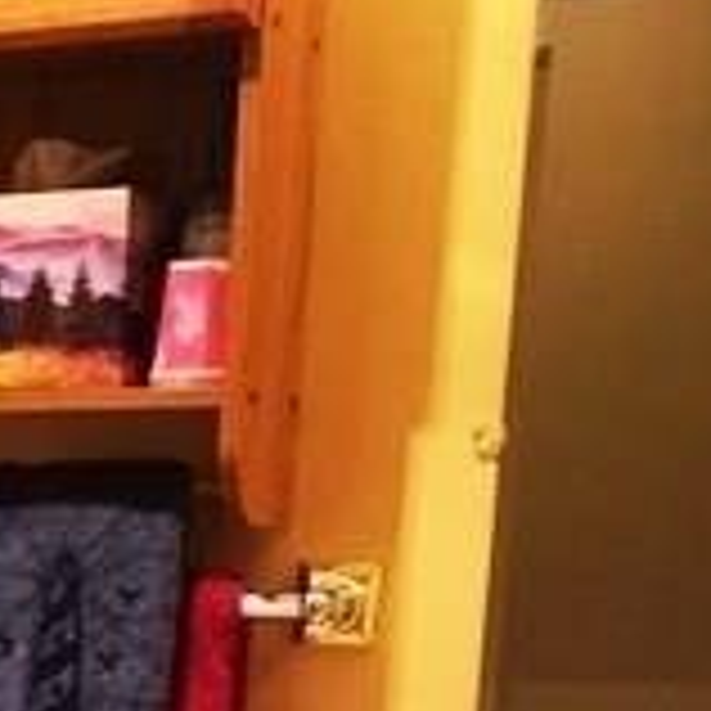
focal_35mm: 104
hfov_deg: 15.5
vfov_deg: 15.3
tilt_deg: -12.5
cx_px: -328
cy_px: 1107
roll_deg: -0.6
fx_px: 2417
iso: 40
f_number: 2.2
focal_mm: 4.15
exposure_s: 1/30
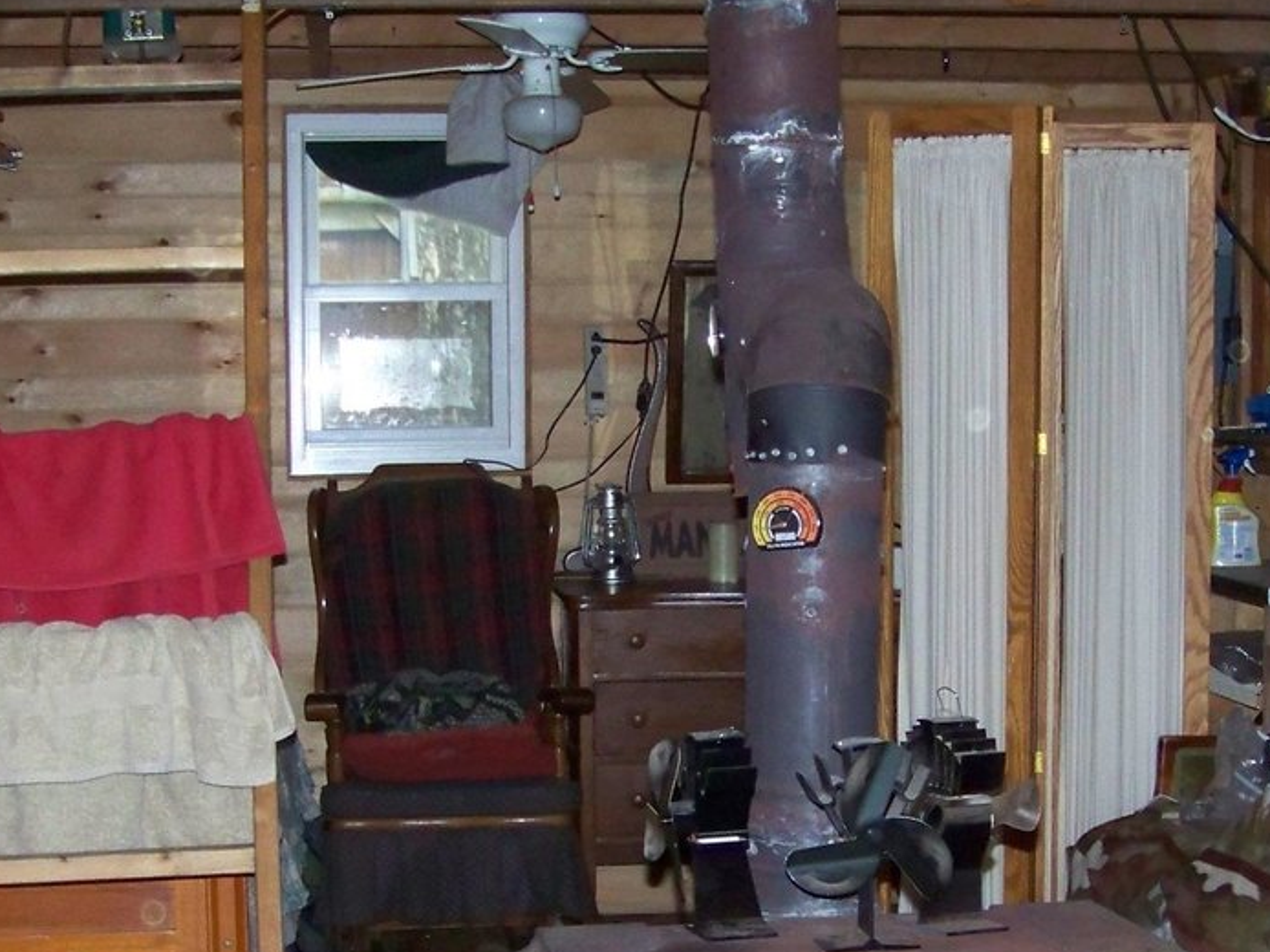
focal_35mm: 83
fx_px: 3044
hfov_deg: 23.5
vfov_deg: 17.7
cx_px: 856
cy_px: 701
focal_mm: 5.85
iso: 200
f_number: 2.8
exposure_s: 1/30
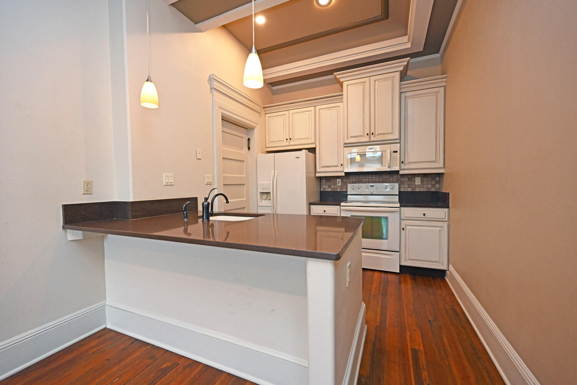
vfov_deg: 81.2
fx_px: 224
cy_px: 192
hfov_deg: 104.3
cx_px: 288
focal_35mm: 14
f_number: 4
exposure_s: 1/60
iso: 800
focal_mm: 14
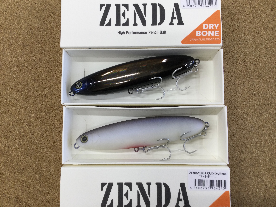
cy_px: 104
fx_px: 247
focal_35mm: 31
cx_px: 138
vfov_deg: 45.4
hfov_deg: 58.4
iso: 25
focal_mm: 3.3
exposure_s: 1/40
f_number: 2.4
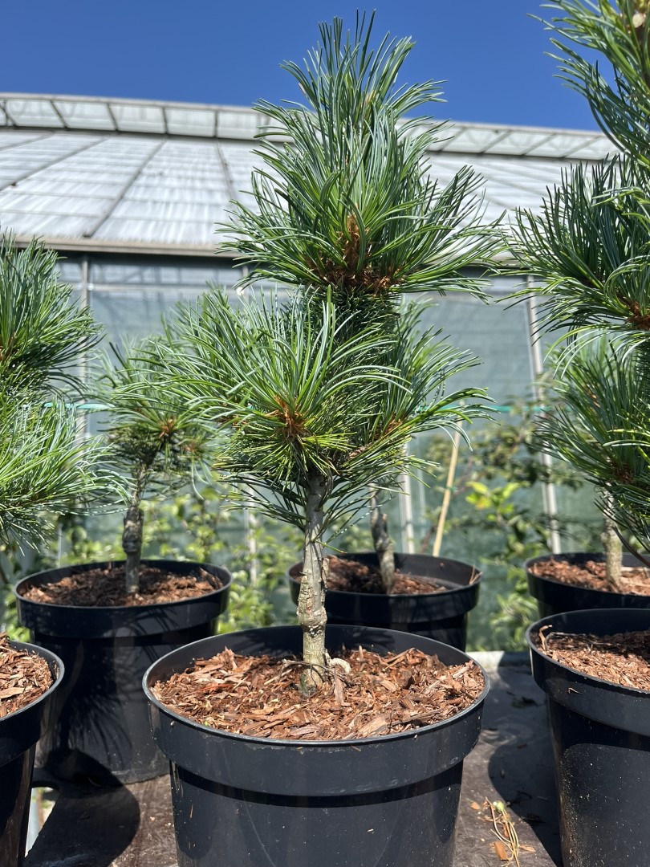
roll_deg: -0.4
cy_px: 434
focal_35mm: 26
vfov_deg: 67.3
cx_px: 325
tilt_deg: +0.1
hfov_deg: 53.1
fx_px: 651
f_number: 1.6
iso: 50
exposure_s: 1/2463
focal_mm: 5.1
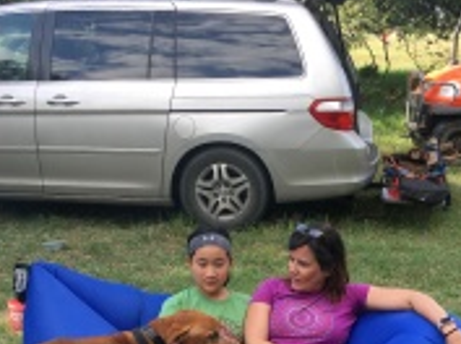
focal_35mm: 60
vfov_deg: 23.3
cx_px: 266
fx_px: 797
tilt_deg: -20.7
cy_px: 349
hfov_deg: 32.2
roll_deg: +1.4
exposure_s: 1/241
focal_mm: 4.15
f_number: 2.2
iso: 25
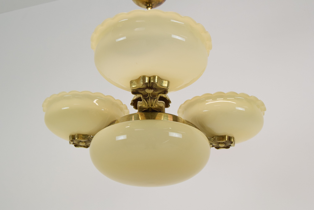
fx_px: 393
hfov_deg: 43.6
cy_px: 105
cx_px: 157
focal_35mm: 45
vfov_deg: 29.9
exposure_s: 1/250
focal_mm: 30
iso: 1600
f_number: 8
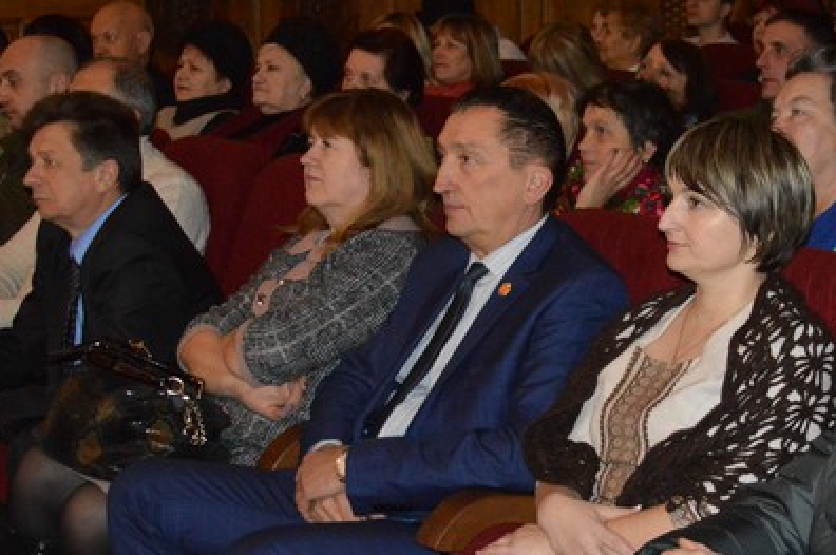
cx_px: 600
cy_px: 340
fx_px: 2250
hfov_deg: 20.9
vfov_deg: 14.1
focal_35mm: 97
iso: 3200
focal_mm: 32
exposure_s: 1/60
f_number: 4.8
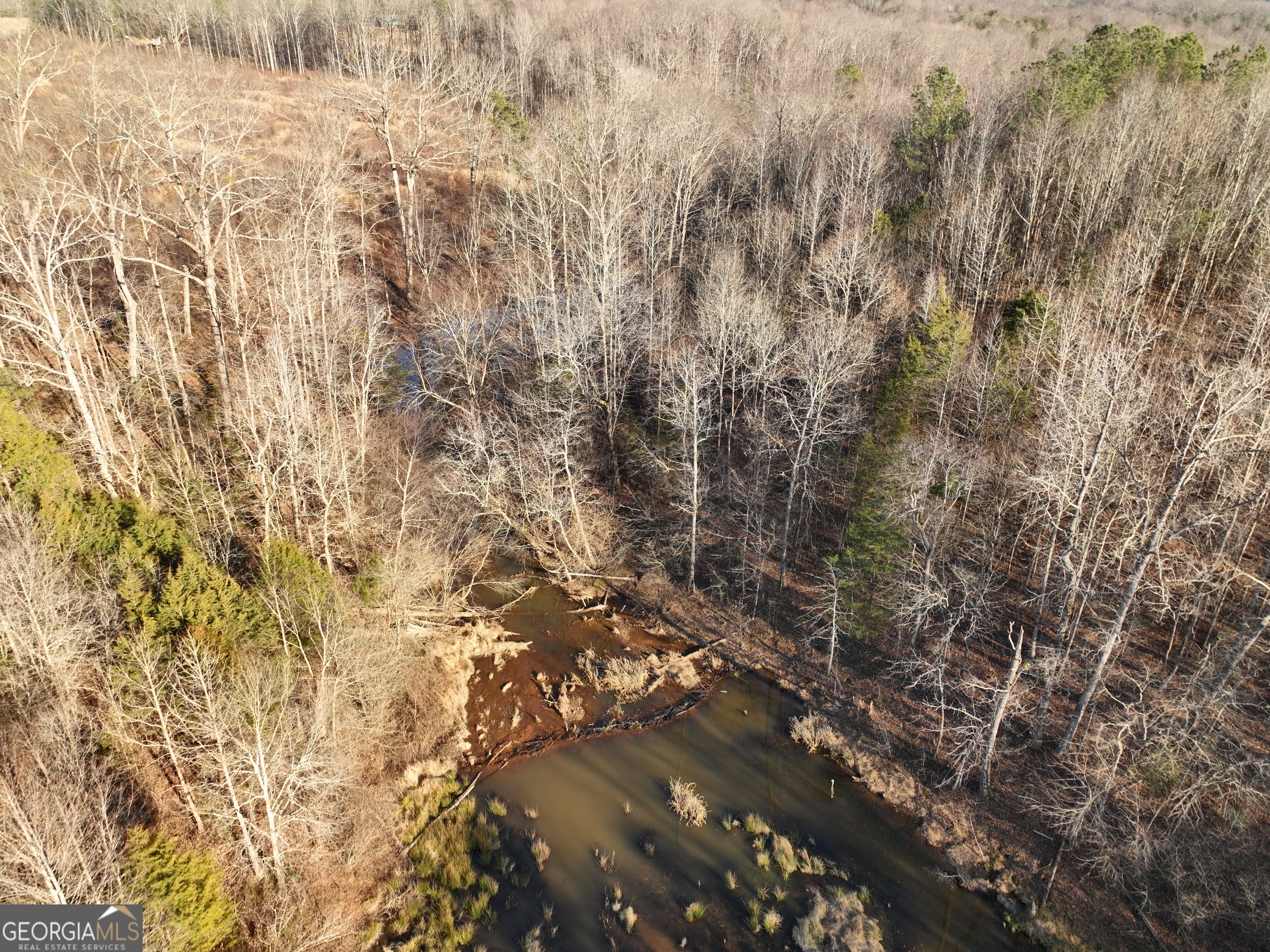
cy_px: 476
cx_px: 635
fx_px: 880
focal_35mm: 24
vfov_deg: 56.8
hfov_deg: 71.6
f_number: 2.8
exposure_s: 1/80
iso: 110
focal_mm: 12.29
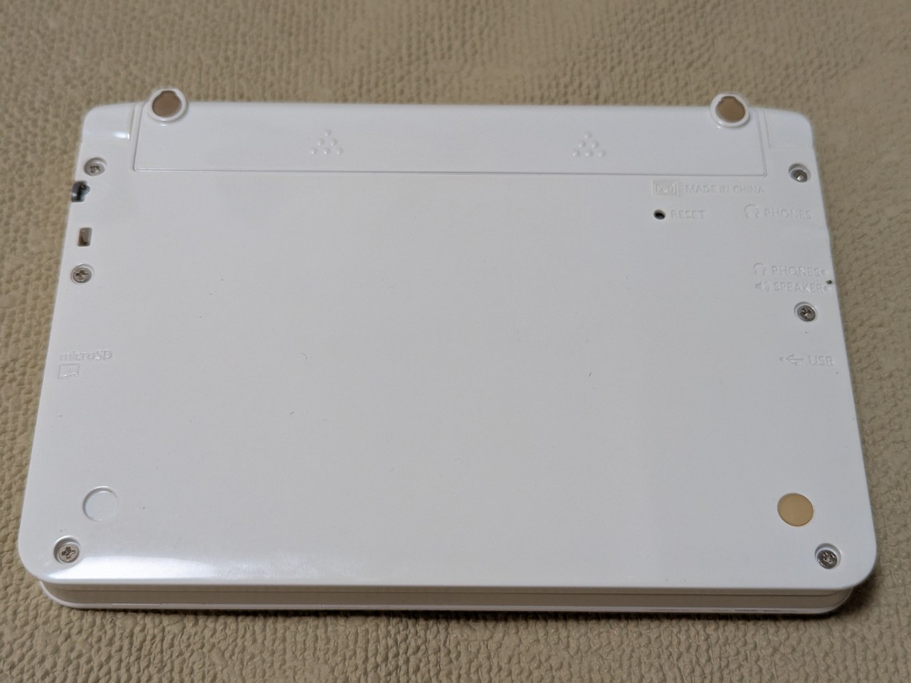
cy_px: 342
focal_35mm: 48
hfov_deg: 39.7
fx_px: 1263
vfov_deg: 30.3
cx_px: 456
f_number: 1.85
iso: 113
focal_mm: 6.81
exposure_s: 1/47.6
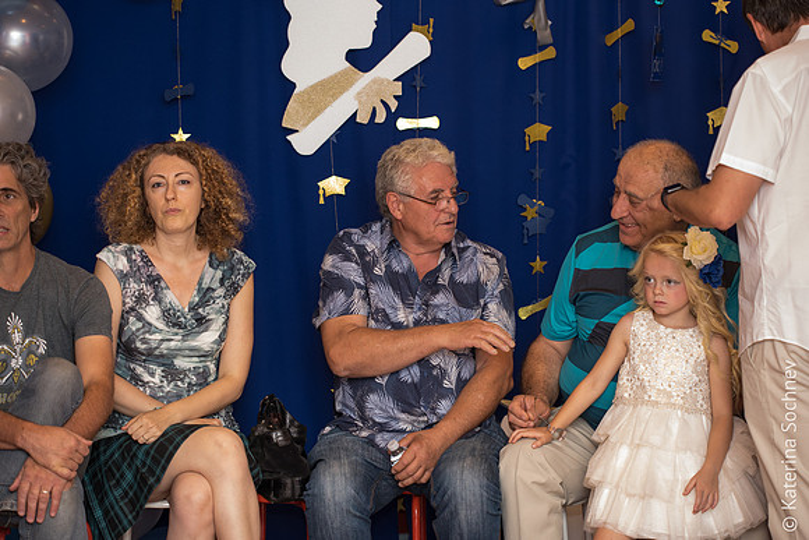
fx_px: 2248
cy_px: 270
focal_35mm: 100
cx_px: 404
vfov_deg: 13.7
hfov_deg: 20.4
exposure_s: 1/160
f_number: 3.5
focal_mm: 100
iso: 1600
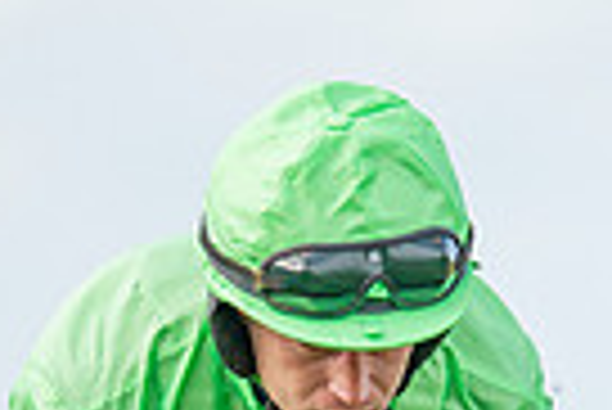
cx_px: 641
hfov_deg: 1.0
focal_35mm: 2056
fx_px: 34989
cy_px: 821
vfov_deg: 0.7
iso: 200
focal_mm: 400
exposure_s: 1/800
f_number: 4.5
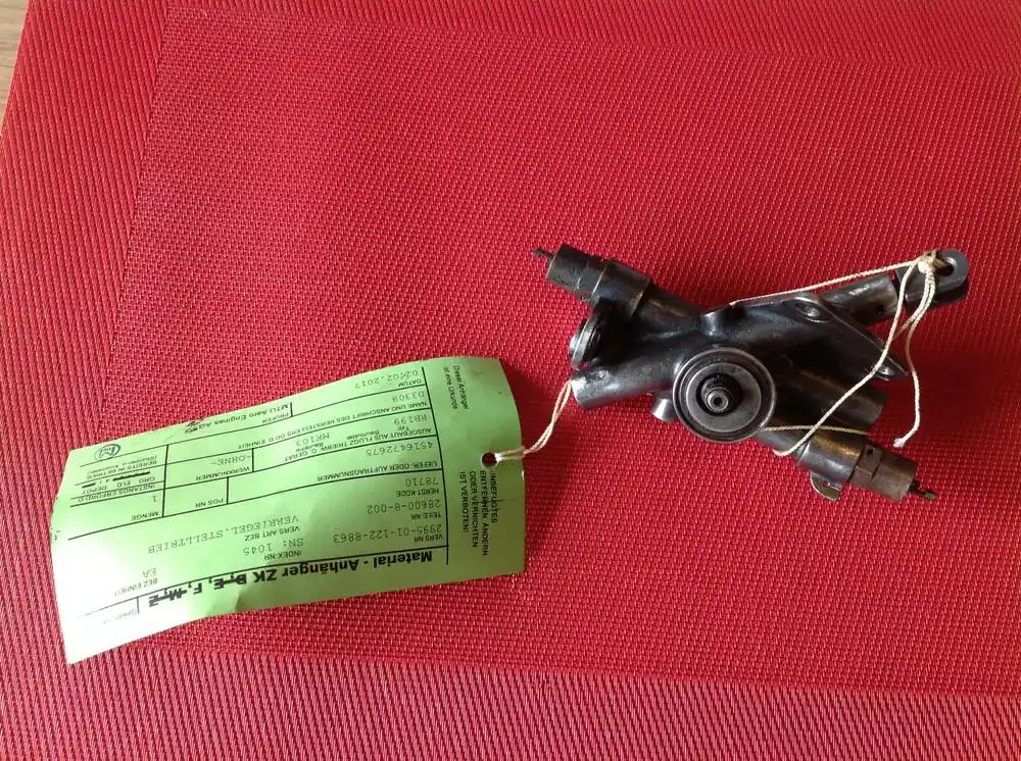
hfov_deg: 52.7
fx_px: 1030
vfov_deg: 40.6
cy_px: 380
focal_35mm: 35
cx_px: 510
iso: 64
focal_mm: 4.28
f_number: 2.4
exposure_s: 1/60
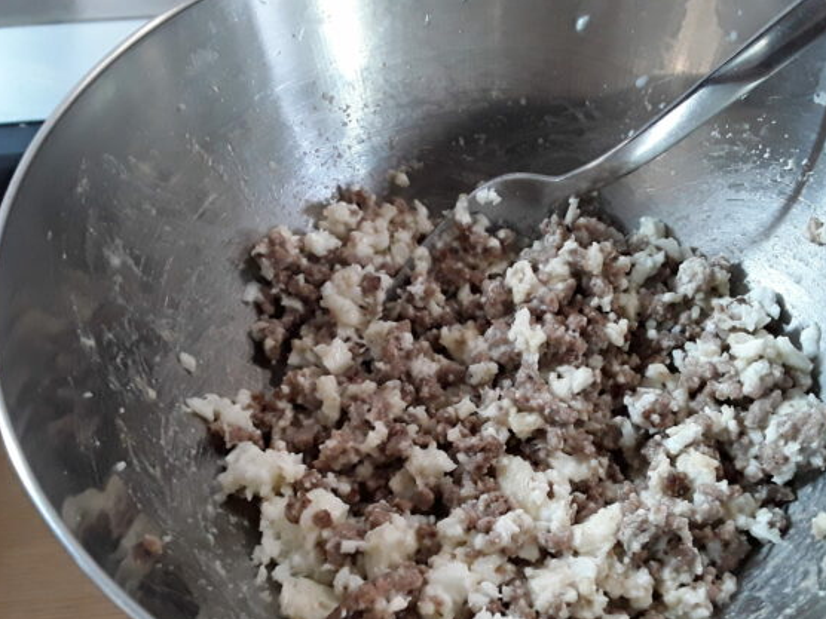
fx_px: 811
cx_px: 480
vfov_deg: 41.5
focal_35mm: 34
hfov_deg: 53.7
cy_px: 387
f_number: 1.9
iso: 125
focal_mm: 2.91
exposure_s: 1/33
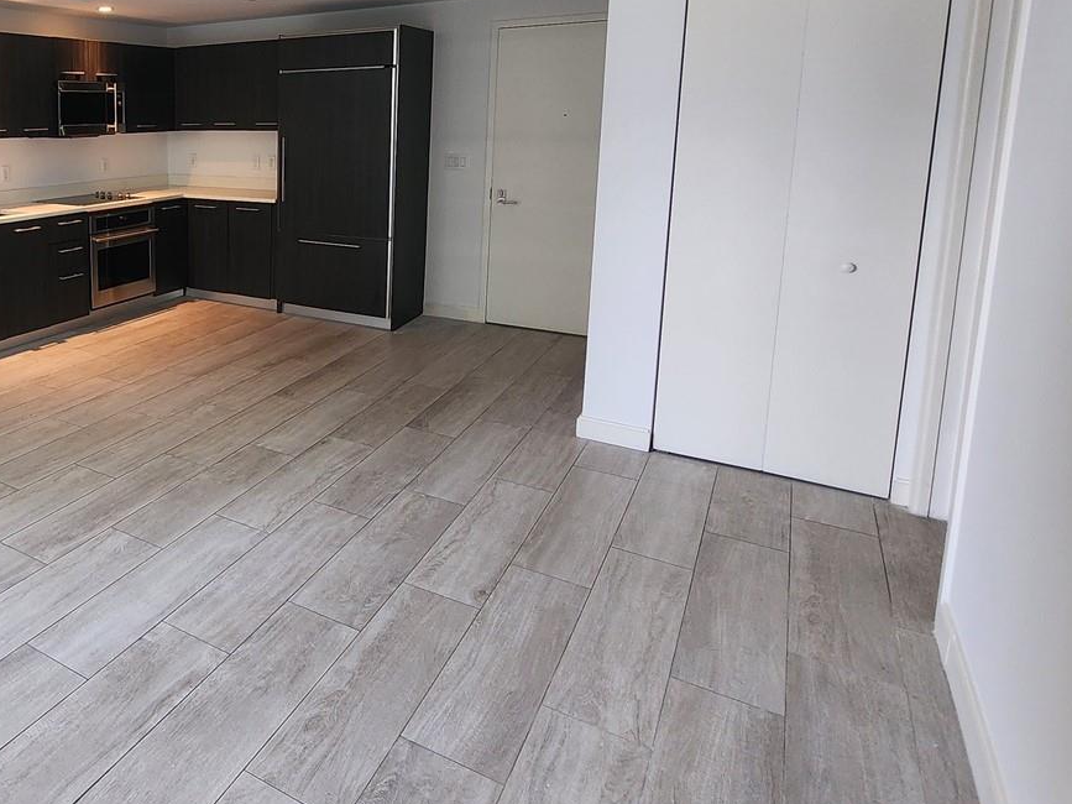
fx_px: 743
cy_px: 216
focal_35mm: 24
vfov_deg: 54.6
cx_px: 147
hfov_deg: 62.4
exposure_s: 1/60
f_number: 2.2
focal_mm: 2.2
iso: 200
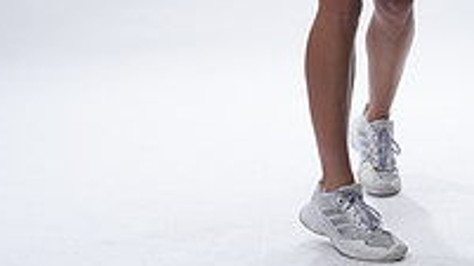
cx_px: 285
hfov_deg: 11.5
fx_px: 2363
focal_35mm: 188
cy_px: -252
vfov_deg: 6.3
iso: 200
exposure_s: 1/250
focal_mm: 80
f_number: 5.6
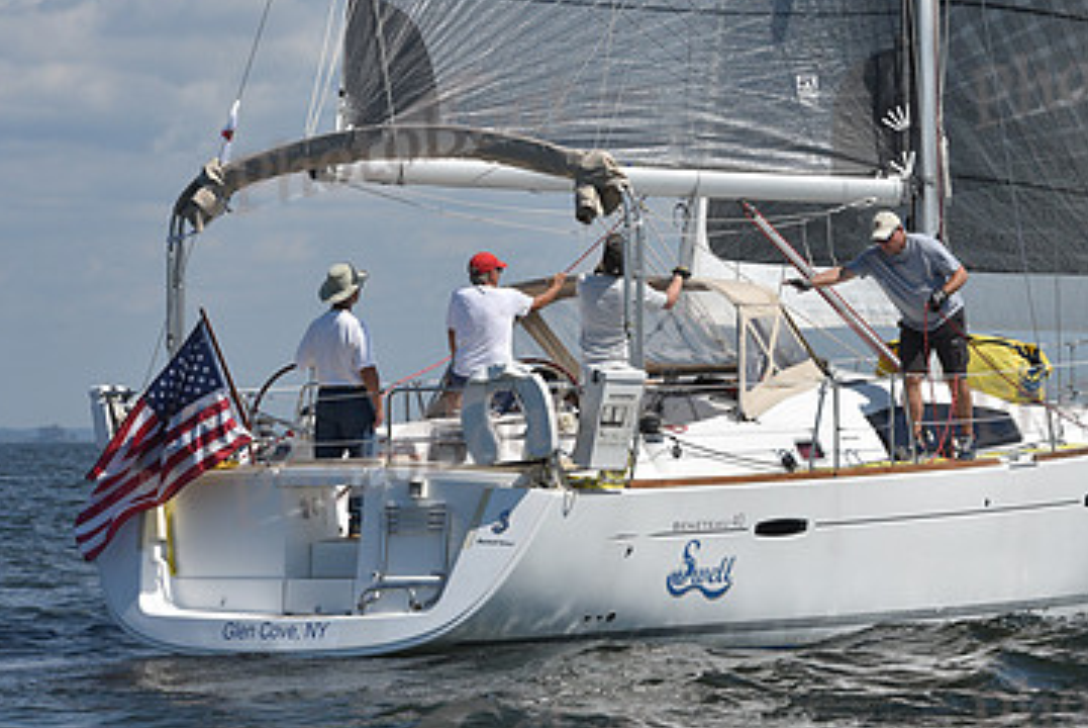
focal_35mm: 234
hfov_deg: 8.8
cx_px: 815
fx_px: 7078
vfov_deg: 5.9
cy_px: 250
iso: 320
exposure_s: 1/1250
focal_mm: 145
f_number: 11
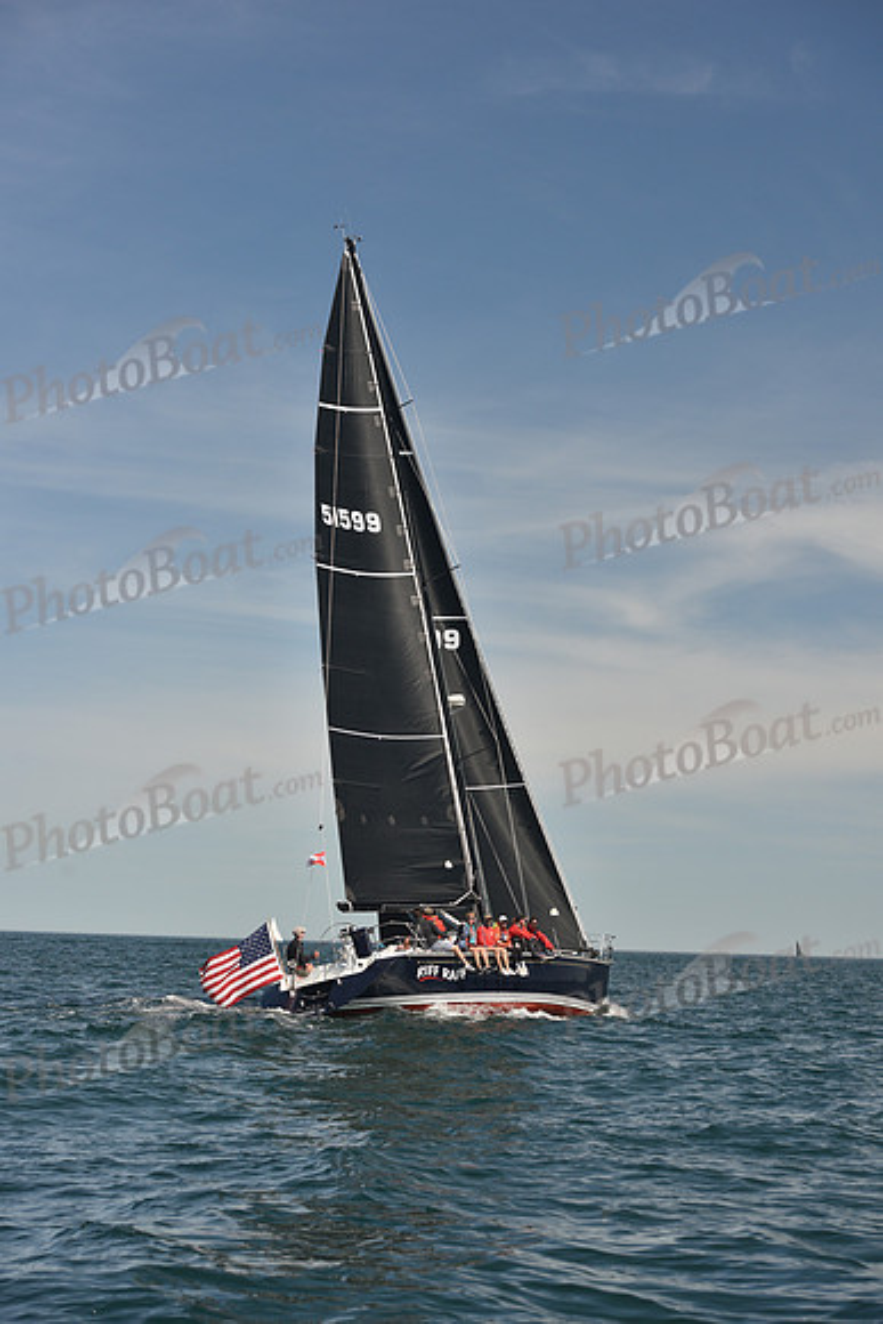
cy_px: 662
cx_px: 442
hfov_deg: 19.5
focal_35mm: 70
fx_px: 2574
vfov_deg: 28.8
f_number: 6.3
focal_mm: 70
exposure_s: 1/640
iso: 250
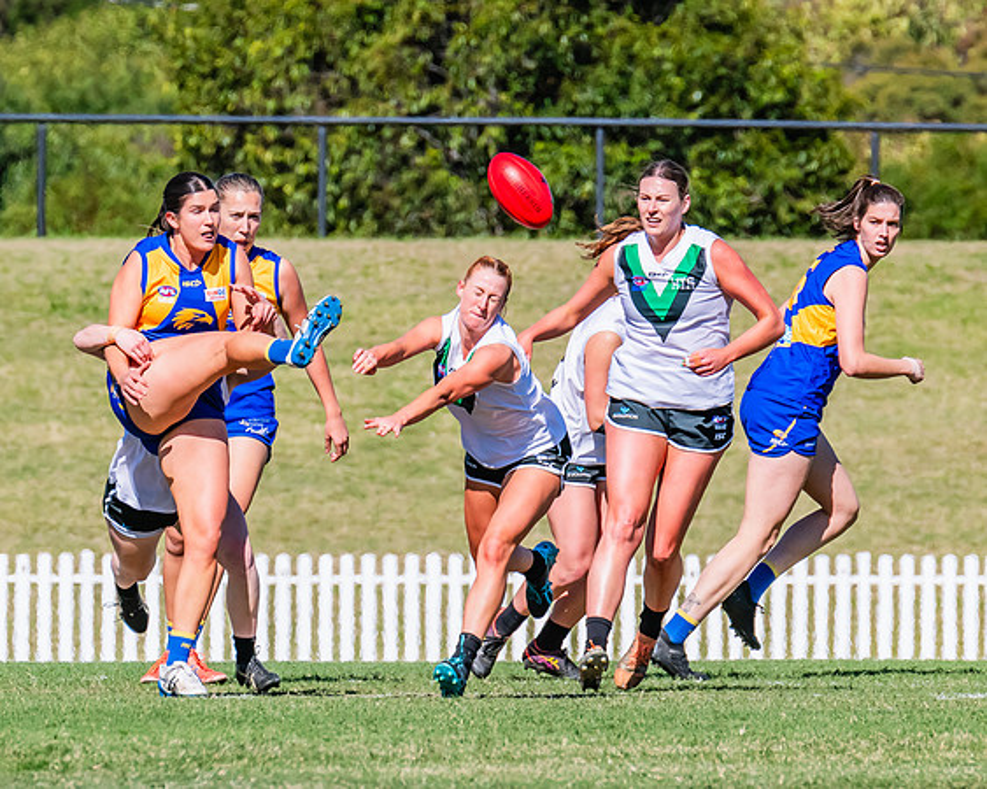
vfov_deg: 1.8
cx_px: 92
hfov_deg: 2.2
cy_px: 363
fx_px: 25309
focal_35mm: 867
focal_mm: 420
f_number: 11
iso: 640
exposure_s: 1/1250
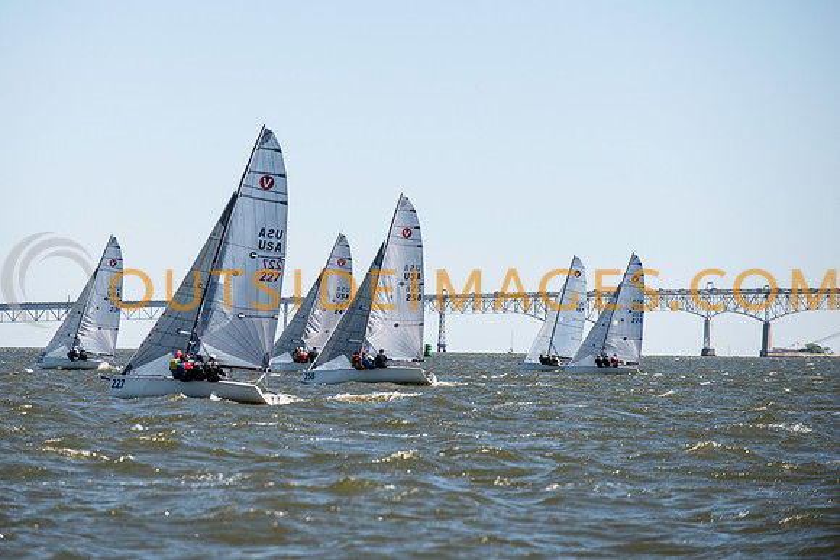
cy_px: 235
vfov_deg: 5.9
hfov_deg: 8.8
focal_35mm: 234
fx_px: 5460
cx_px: 352
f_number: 5
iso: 320
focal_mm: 200
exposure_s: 1/2500
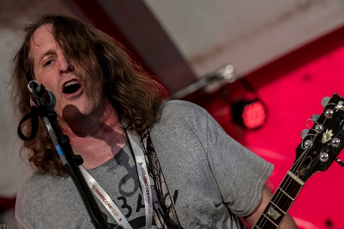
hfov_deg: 18.4
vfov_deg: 12.3
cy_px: 119
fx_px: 1061
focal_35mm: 111
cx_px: 175
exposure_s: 1/100
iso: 320
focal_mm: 70
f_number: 2.8
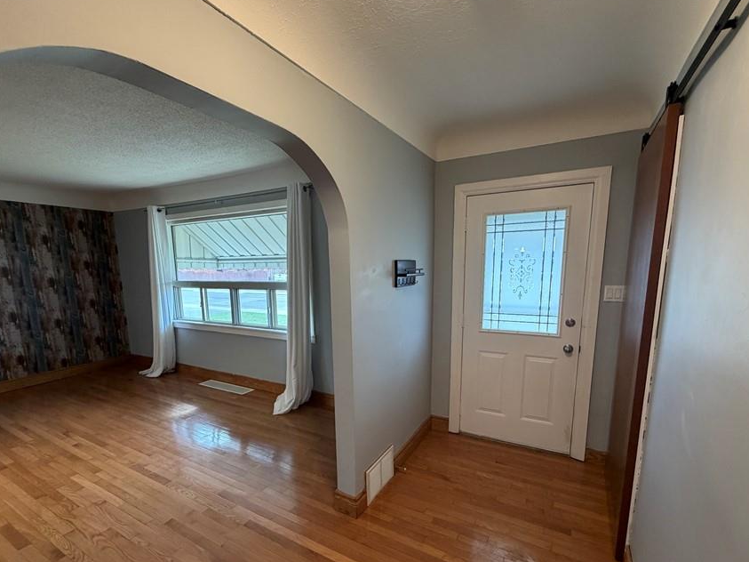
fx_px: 368
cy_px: 328
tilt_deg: -9.8
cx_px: 363
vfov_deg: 74.1
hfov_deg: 91.0
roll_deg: +0.8
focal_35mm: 17
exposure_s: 1/120
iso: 320
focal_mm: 2.22
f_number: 2.2
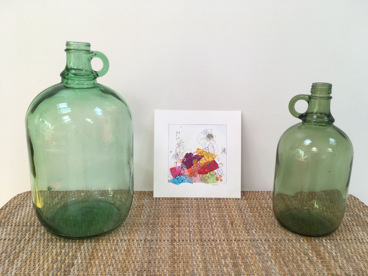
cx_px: 184
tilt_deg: -16.8
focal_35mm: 29
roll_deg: -0.4
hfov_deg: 61.7
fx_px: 308
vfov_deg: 48.2
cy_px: 138
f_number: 2.2
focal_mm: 4.15
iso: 25
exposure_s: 1/50
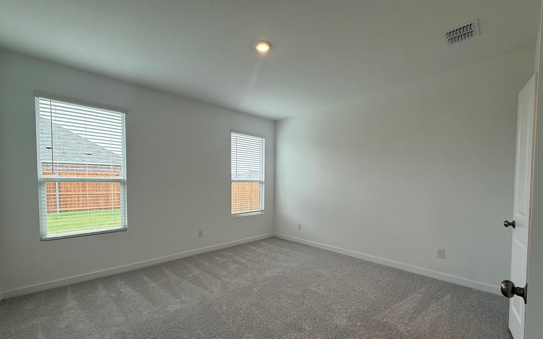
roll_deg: +0.0
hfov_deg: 101.5
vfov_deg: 74.5
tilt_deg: -2.4
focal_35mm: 15
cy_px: 190
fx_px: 222
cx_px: 271
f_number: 2.2
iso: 64
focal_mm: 2.22
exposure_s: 1/136
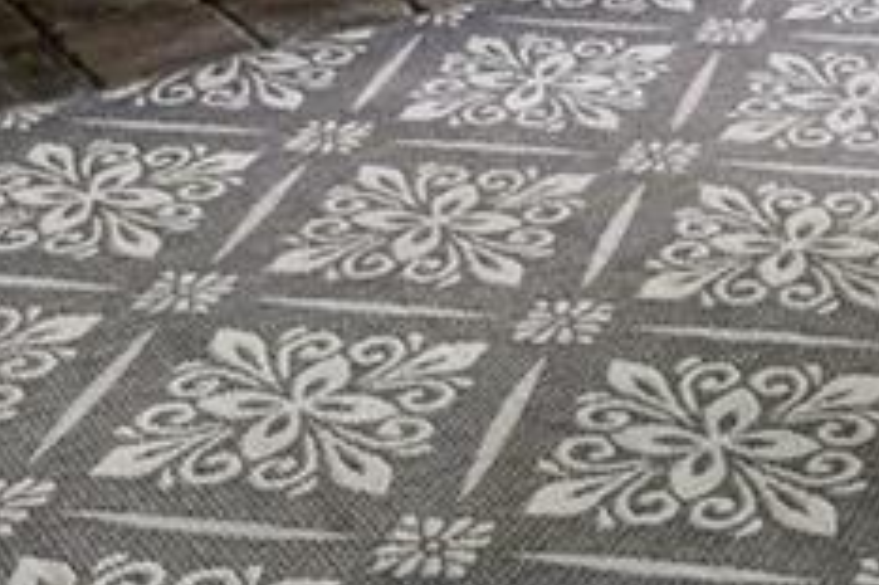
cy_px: -894
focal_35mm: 96
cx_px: 762
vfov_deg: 11.4
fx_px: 2342
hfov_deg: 20.9
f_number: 8
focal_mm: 14
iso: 400
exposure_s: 1/320
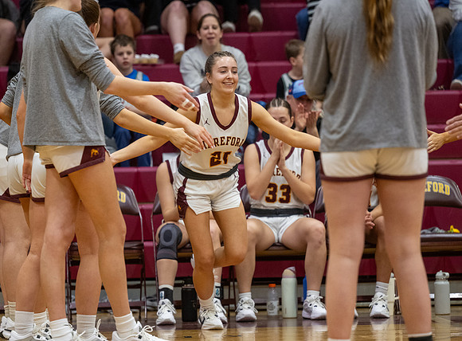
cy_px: 175
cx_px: 189
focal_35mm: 211
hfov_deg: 9.4
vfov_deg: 7.0
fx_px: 2795
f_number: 2.8
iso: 2800
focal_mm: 145
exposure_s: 1/640
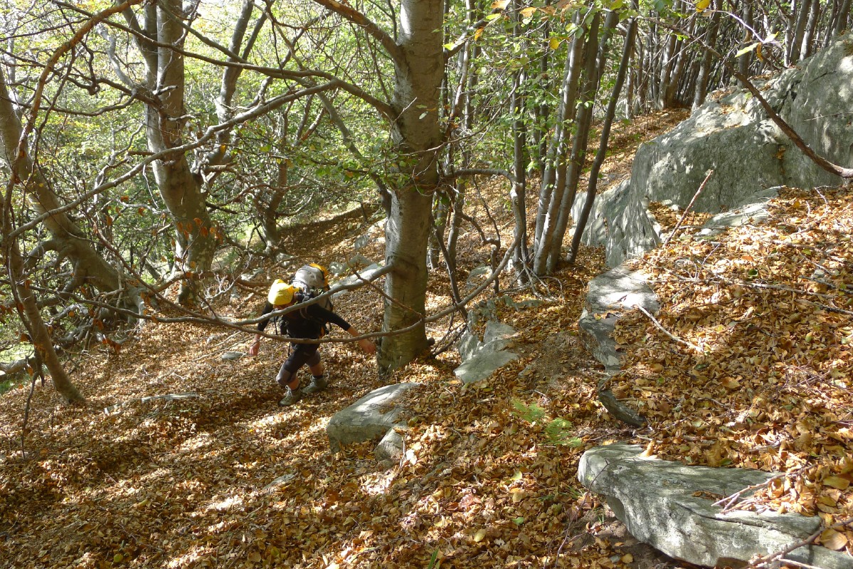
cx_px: 426
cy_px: 284
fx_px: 829
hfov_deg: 54.4
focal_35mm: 35
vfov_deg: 37.9
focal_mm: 7.5
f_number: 2.3
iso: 80
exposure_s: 1/125
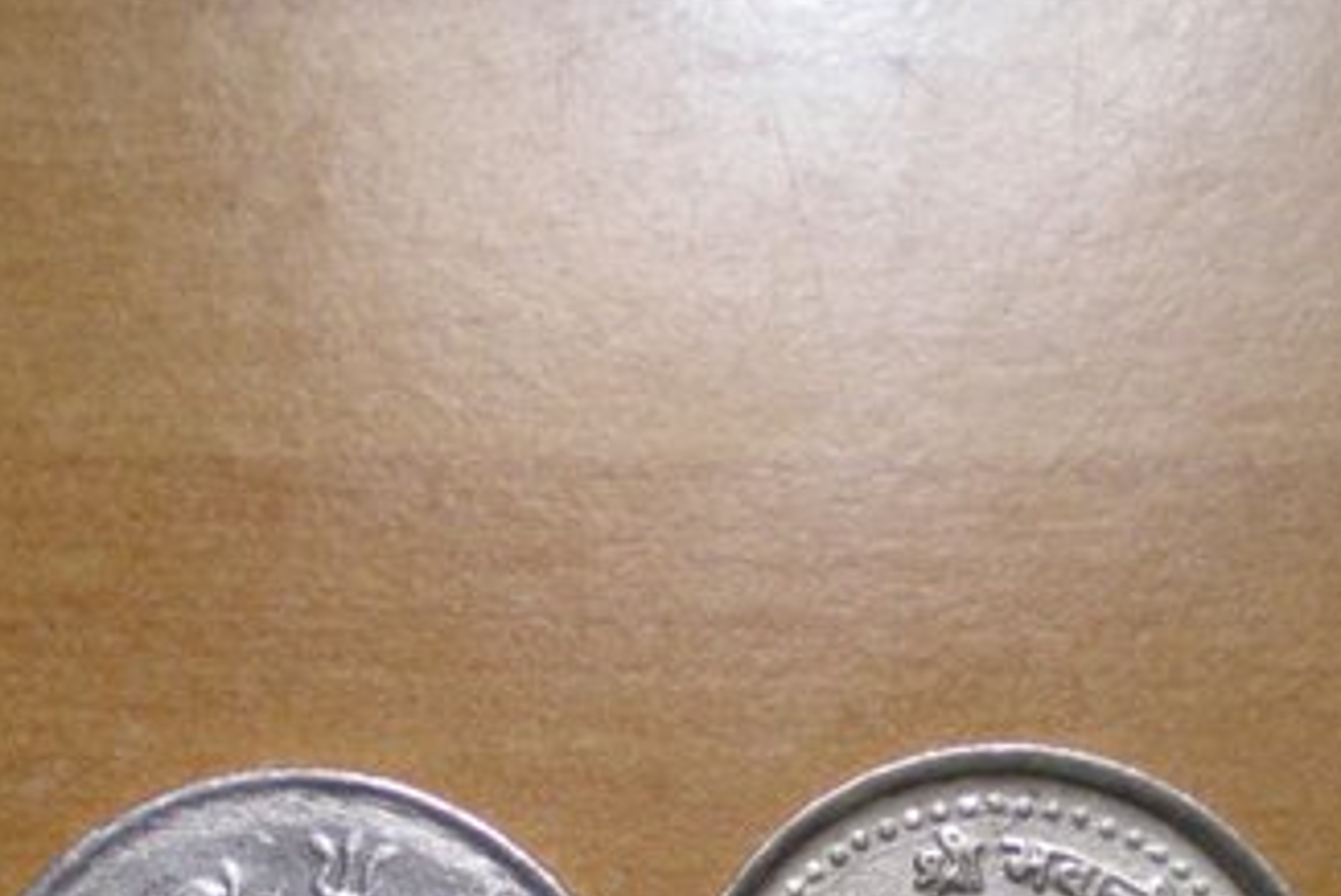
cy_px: 921
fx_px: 3467
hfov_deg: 21.8
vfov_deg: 14.5
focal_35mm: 93
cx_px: 444
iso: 200
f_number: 3.1
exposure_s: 1/48.8
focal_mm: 6.3
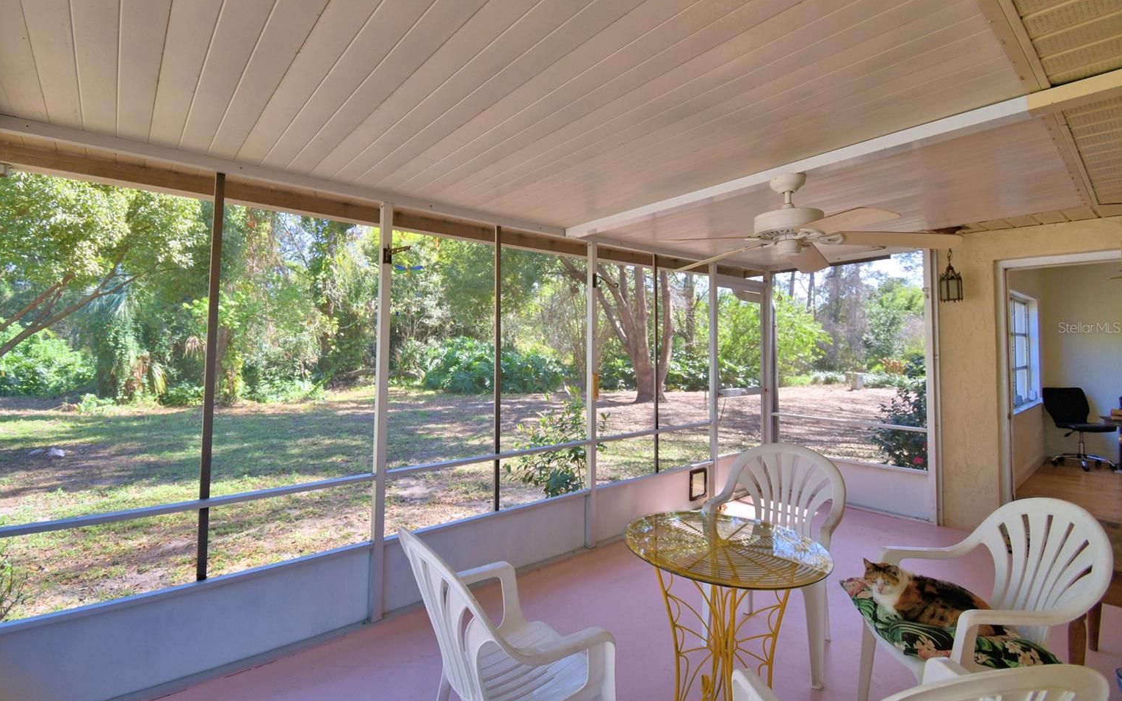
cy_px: 327
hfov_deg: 97.8
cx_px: 536
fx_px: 489
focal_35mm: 16
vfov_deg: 71.2
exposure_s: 1/200
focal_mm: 10
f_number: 4.5
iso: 200
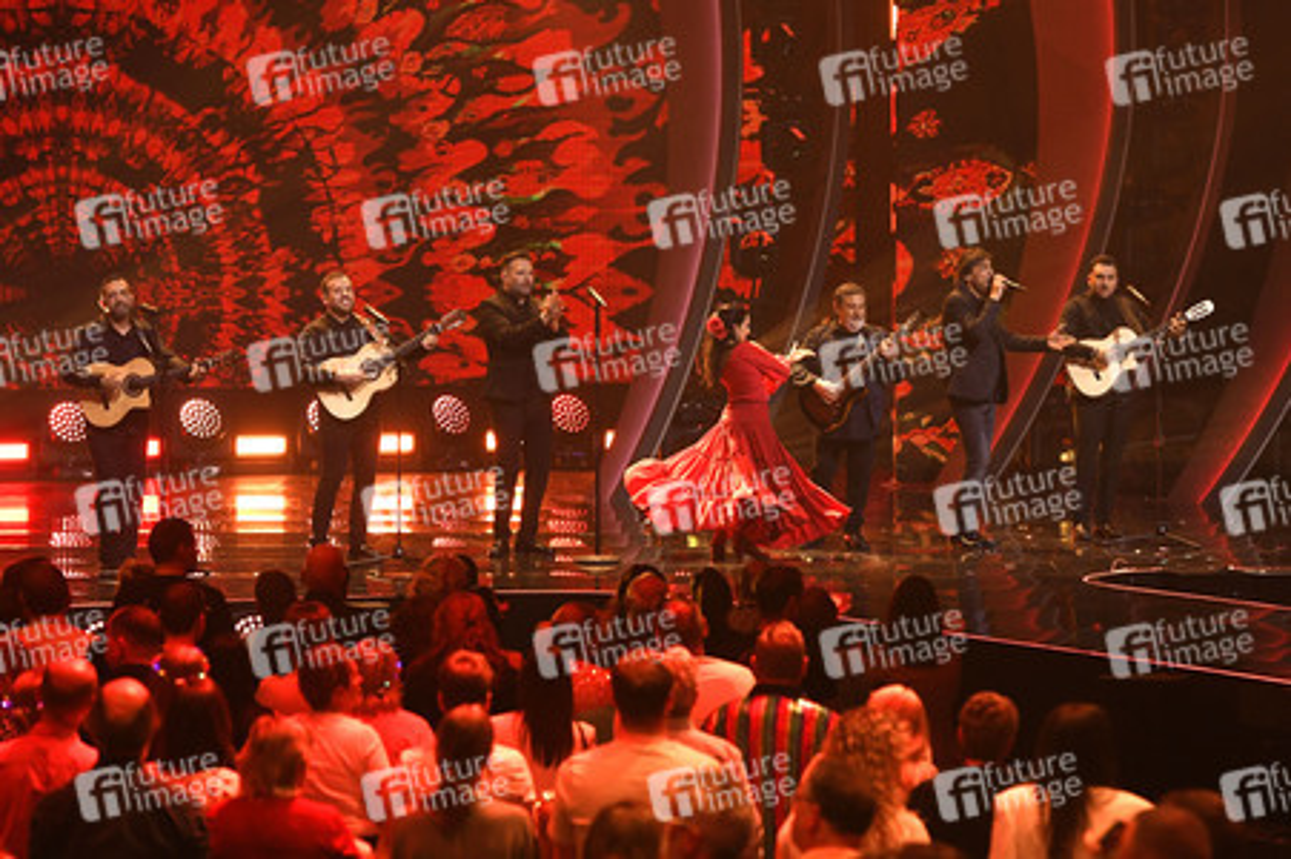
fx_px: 4658
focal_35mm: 130
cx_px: 646
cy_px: 430
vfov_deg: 10.5
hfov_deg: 15.8
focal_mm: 130
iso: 2500
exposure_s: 1/200
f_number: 4
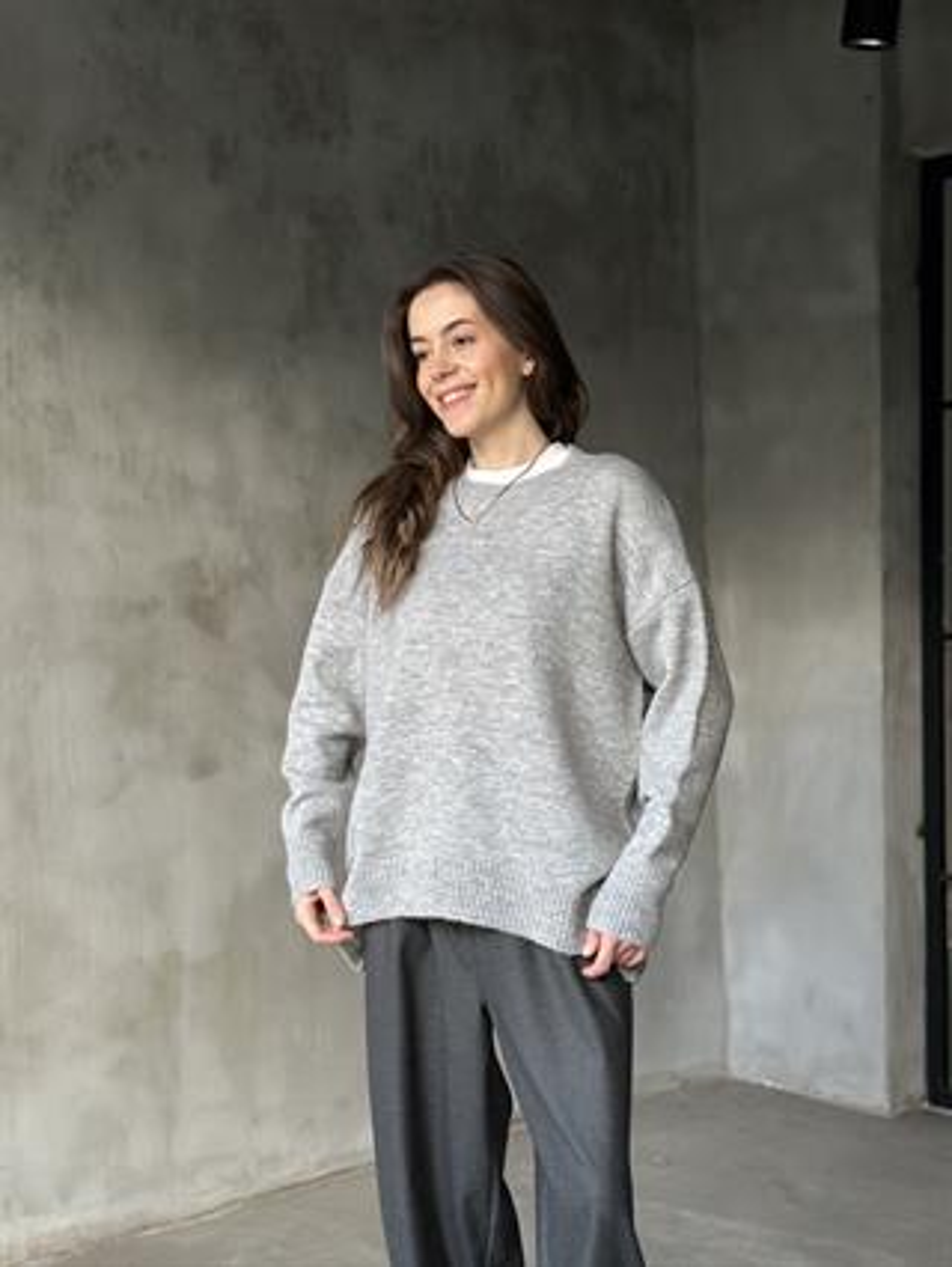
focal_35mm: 48
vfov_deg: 39.6
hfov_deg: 30.3
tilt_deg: -0.2
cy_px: 634
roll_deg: +0.1
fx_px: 1758
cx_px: 476
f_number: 1.78
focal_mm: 6.86
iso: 160
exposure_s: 1/60
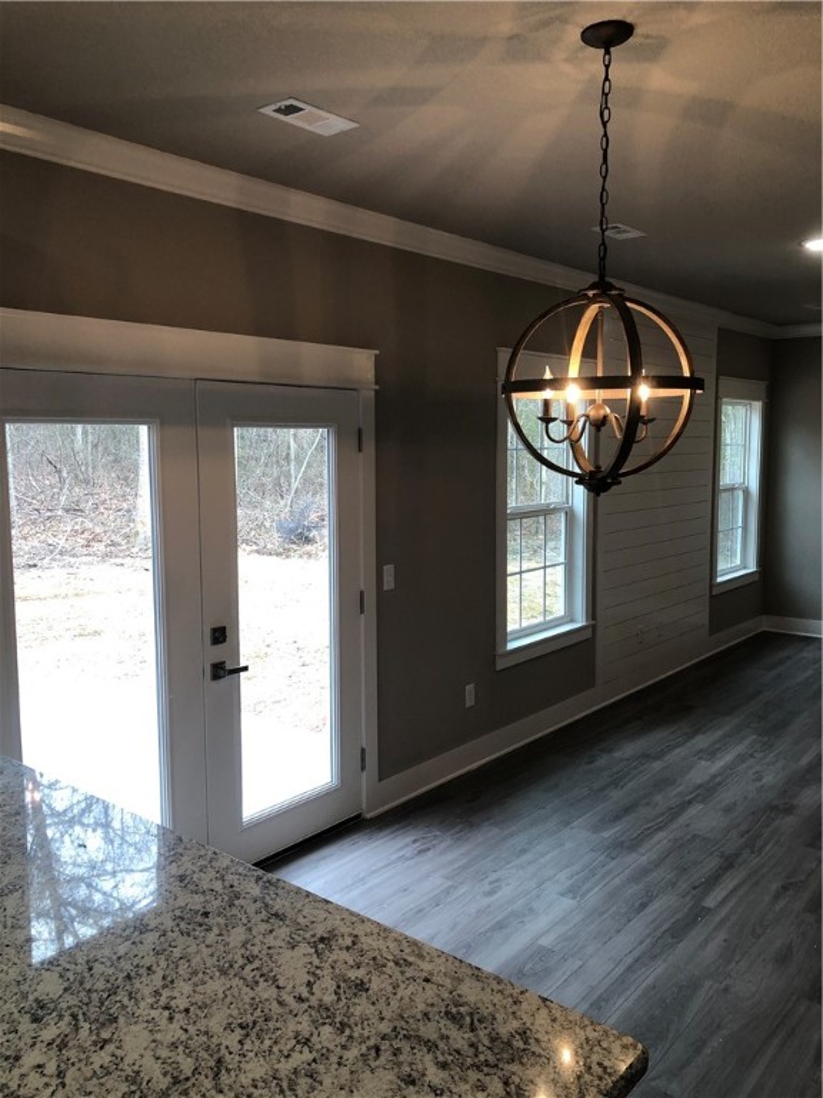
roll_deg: +0.6
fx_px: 888
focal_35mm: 28
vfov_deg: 63.4
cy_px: 549
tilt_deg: -7.1
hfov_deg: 49.7
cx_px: 412
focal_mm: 4
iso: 25
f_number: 1.8
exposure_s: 1/40
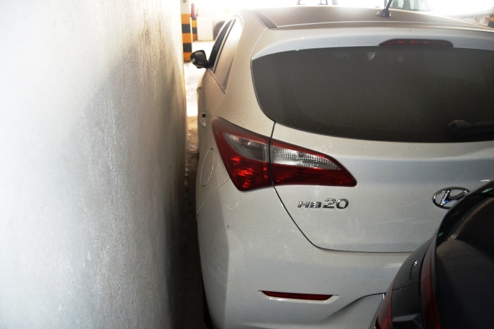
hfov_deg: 67.4
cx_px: 247
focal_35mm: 27
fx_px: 370
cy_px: 164
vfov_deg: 47.9
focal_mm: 18
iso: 1250
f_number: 3.5
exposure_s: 1/60
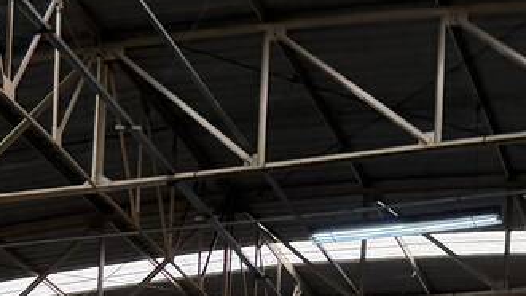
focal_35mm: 114
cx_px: 121
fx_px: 1591
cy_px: 765
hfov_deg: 18.6
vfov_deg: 9.3
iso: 200
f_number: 1.78
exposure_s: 1/146
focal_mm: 6.76
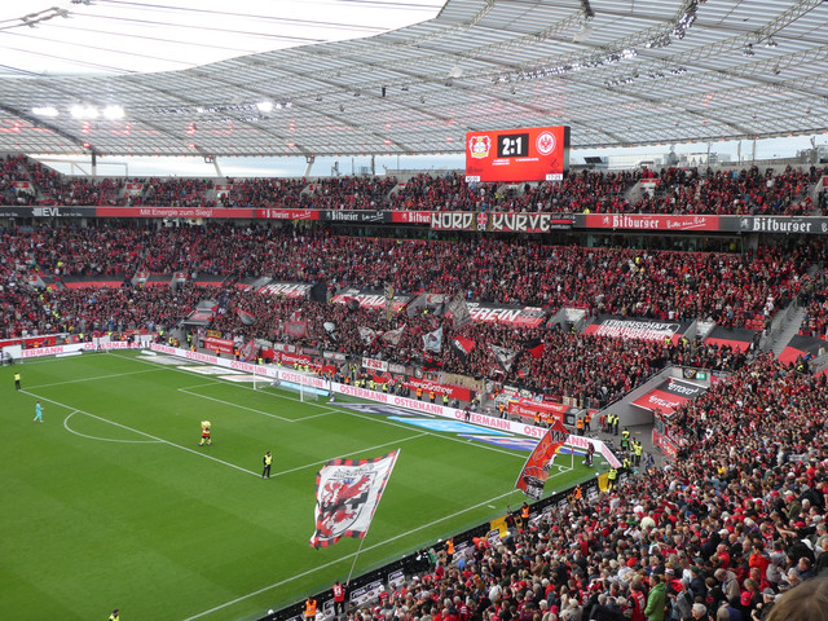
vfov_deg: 40.7
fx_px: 837
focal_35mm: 35
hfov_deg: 52.6
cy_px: 310
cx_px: 414
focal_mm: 6.3
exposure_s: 1/80
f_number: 3.7
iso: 100
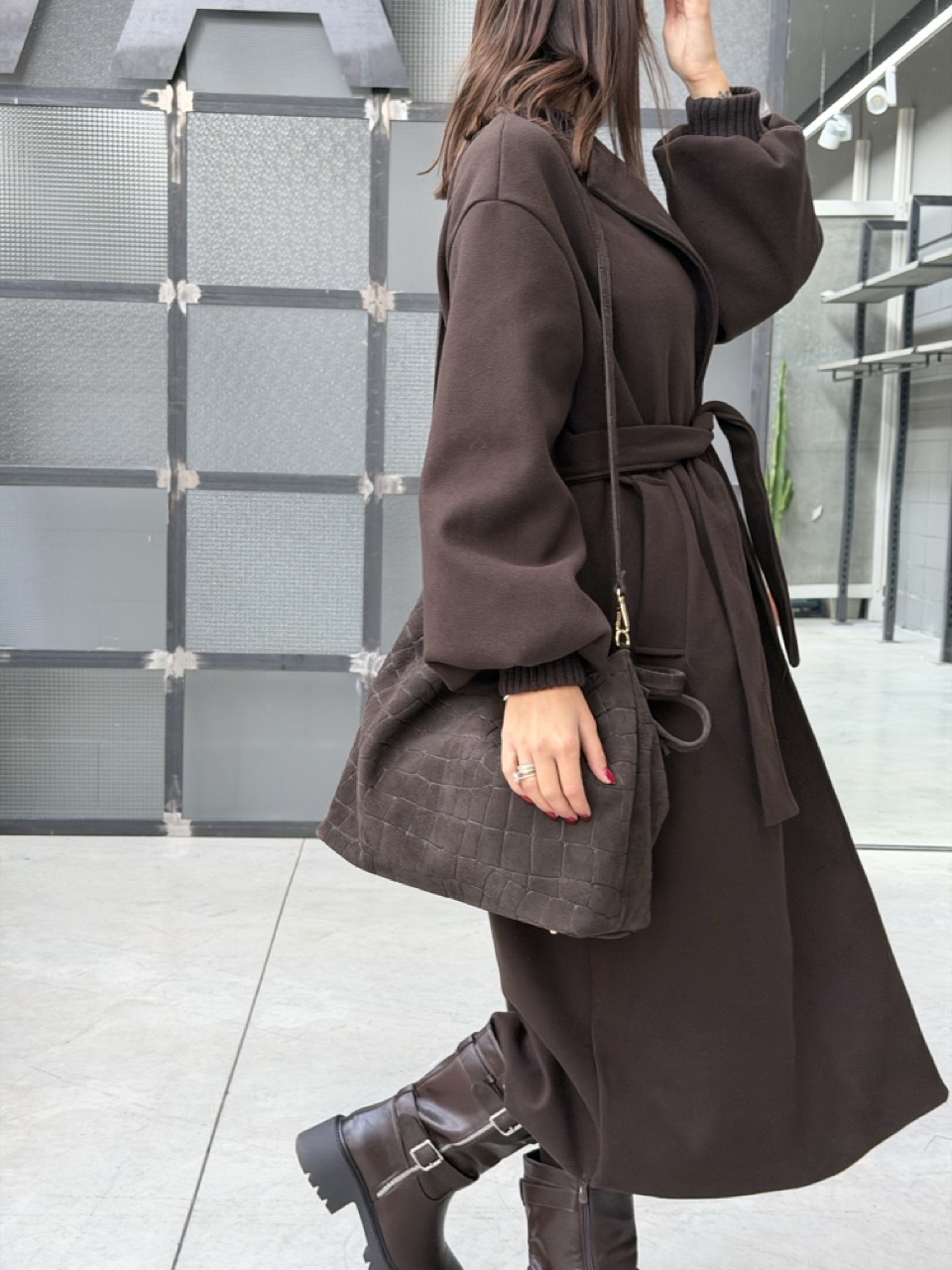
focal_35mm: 48
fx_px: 1760
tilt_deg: -3.7
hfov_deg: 30.3
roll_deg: -0.1
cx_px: 476
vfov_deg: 39.7
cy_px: 635
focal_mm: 6.76
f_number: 1.78
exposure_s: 1/60
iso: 250
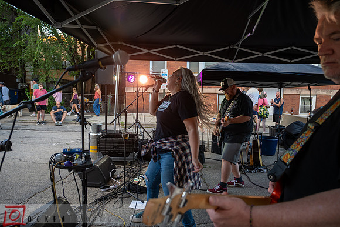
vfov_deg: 53.1
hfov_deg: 73.8
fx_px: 227
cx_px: 170
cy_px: 114
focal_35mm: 24
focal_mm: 24
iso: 800
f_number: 4.5
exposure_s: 1/160
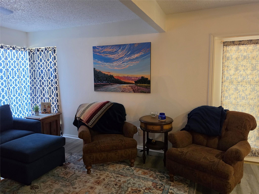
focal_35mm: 23
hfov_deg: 73.9
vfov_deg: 58.9
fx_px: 172
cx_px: 130
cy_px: 97
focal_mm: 6.5
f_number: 1.4
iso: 800
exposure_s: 1/120
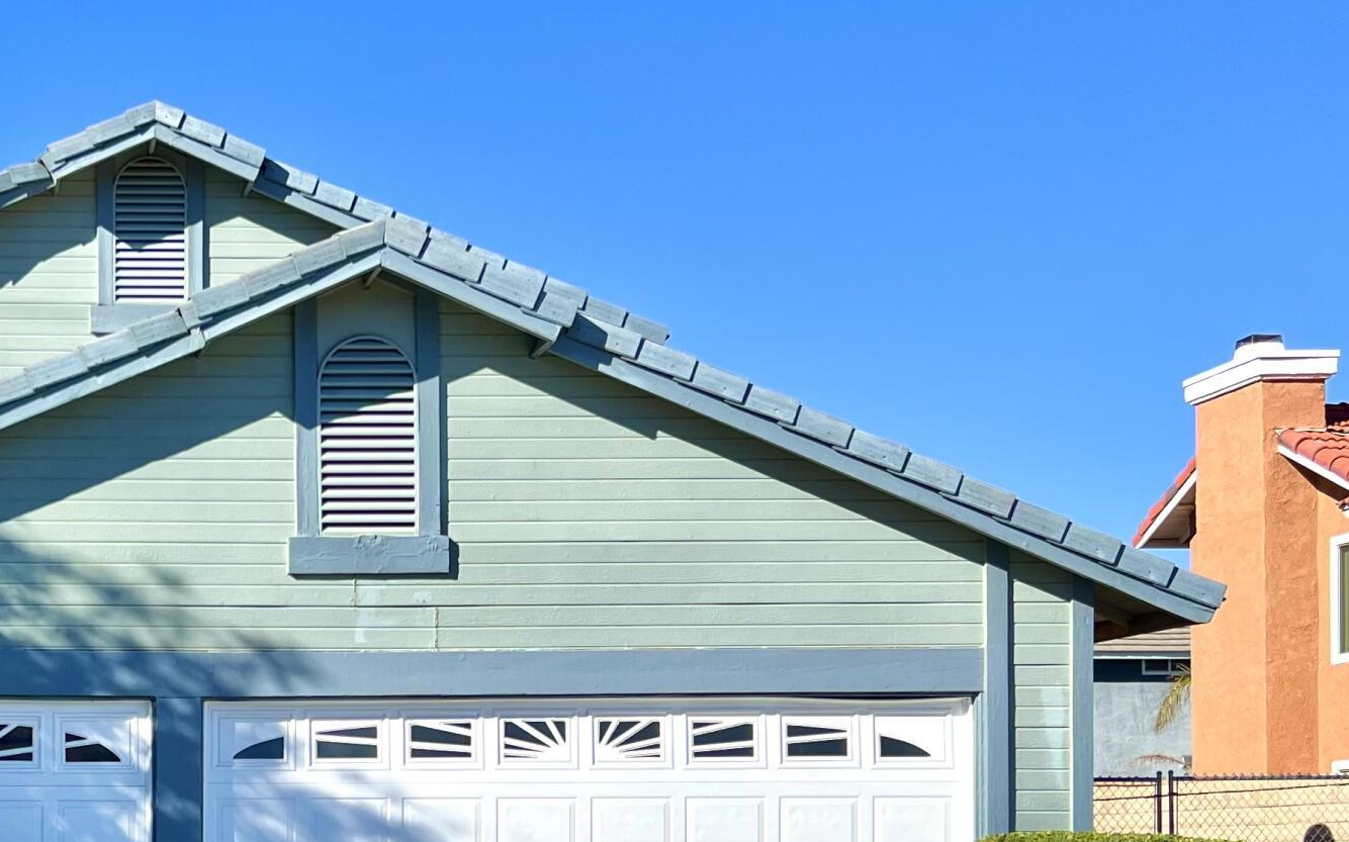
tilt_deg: +1.0
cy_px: 825
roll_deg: +0.1
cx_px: 70
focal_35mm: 62
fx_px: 2279
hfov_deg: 31.1
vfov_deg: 20.3
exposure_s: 1/4444
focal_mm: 5.7
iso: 50
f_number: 1.5
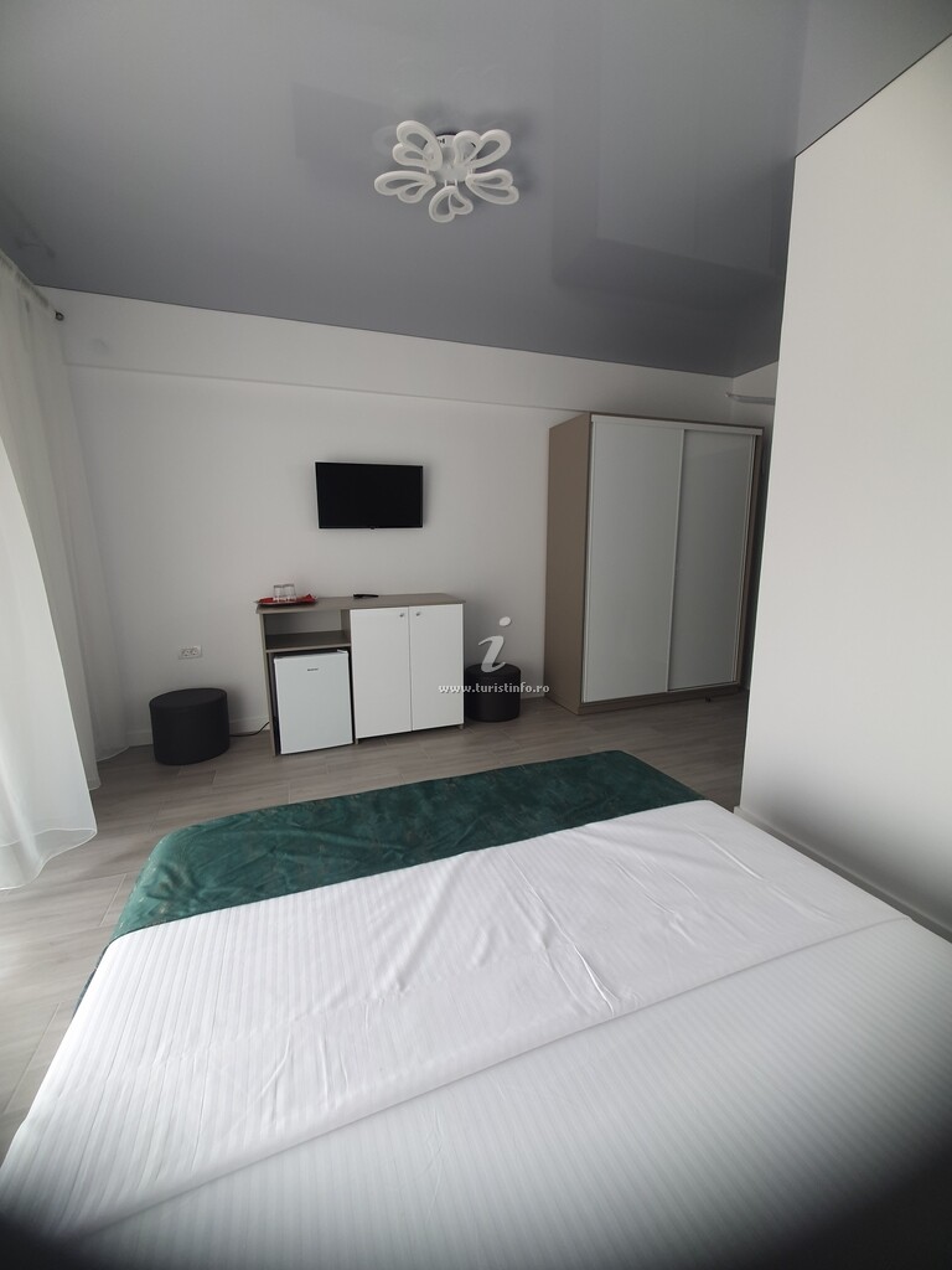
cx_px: 476
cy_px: 635
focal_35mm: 13
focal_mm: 1.8
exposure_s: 1/50
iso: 50
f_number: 2.2
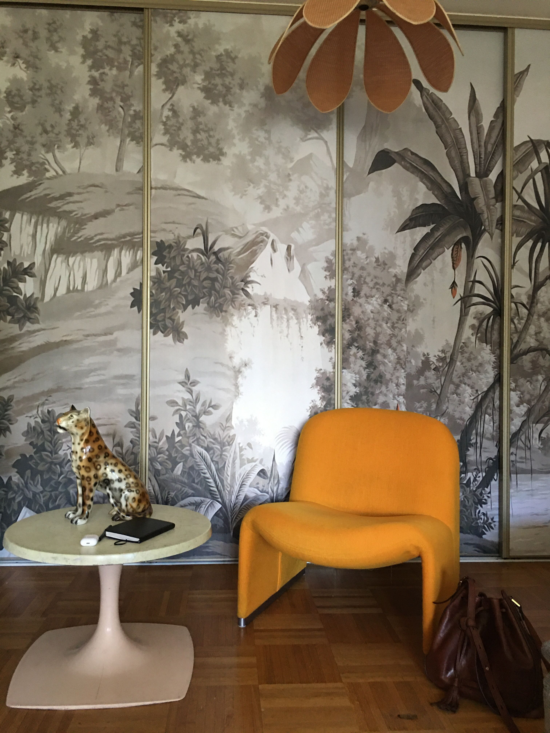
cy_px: 366
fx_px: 614
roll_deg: -1.3
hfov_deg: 48.2
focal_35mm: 29
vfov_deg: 61.7
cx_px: 275
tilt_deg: +1.5
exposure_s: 1/10
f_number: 2.2
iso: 80
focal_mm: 4.15
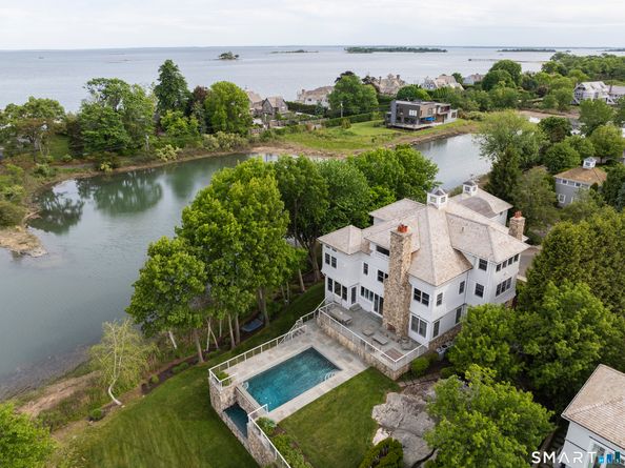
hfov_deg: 71.6
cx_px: 312
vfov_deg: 56.8
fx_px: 433
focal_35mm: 24
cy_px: 234
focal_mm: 12.29
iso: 150
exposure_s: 1/240
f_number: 2.8
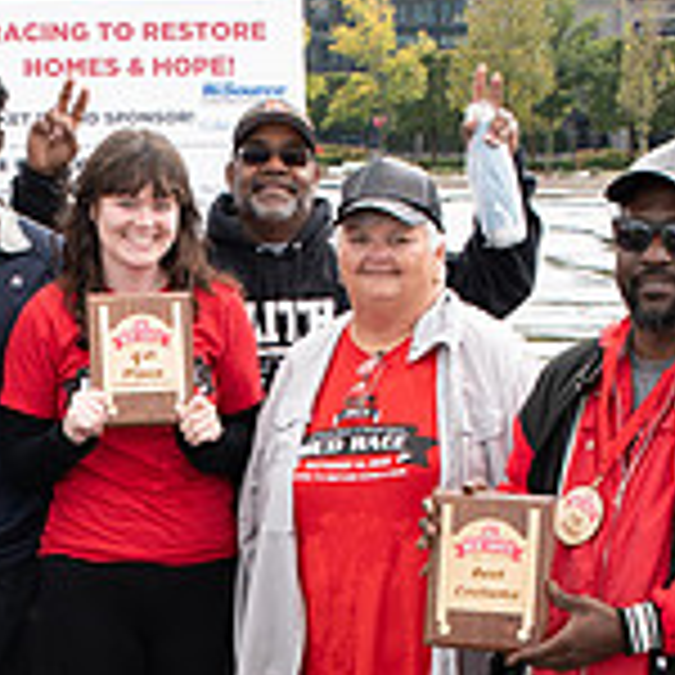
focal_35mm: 90
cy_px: 618
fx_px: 1986
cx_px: 94
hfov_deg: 19.0
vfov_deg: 18.9
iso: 500
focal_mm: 24
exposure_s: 1/320
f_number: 5.6
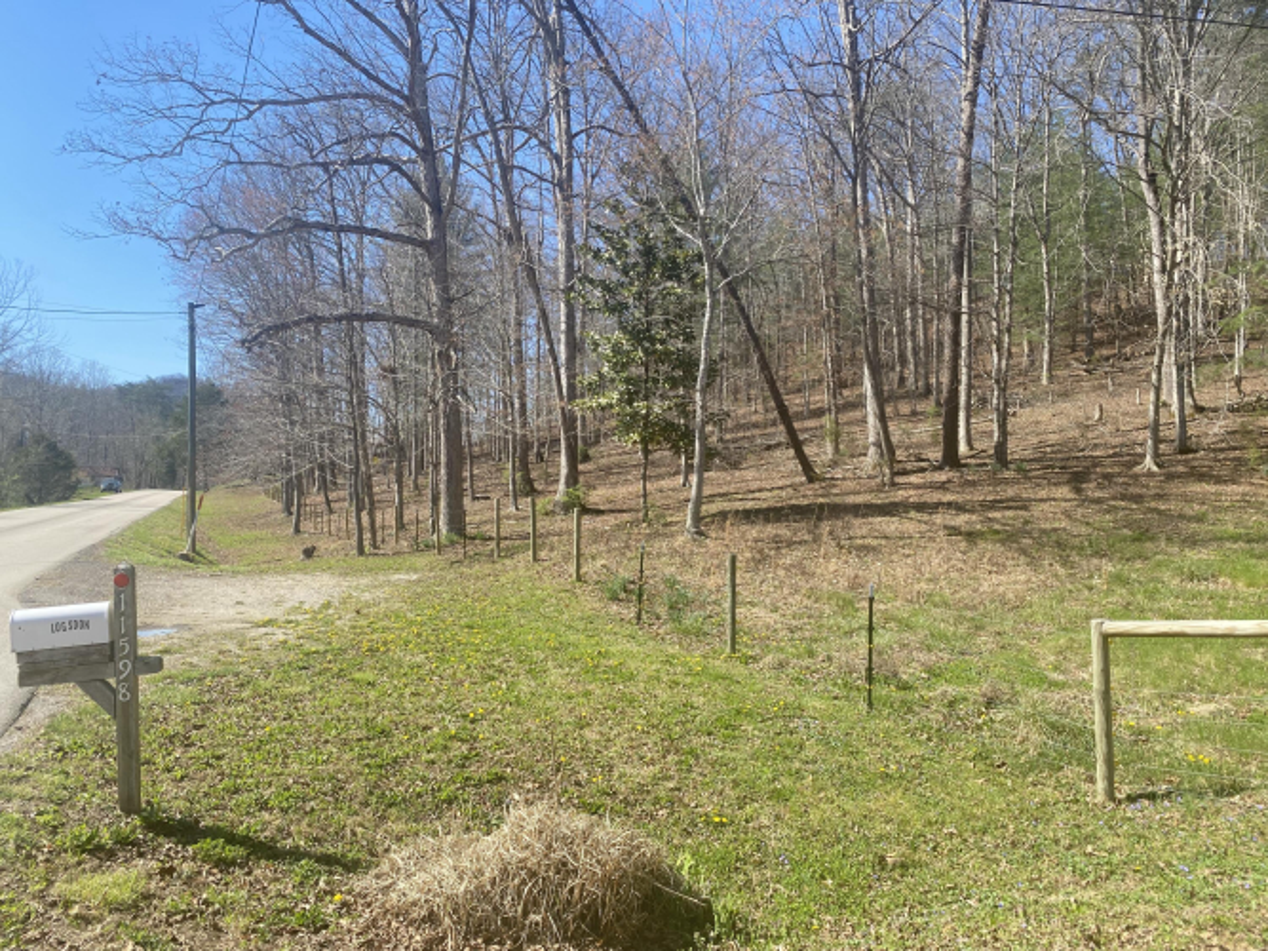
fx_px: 952
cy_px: 476
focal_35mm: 26
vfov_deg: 53.0
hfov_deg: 67.3
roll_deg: -1.9
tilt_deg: +1.6
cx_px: 634
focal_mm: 4.25
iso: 32
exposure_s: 1/1608
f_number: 1.8
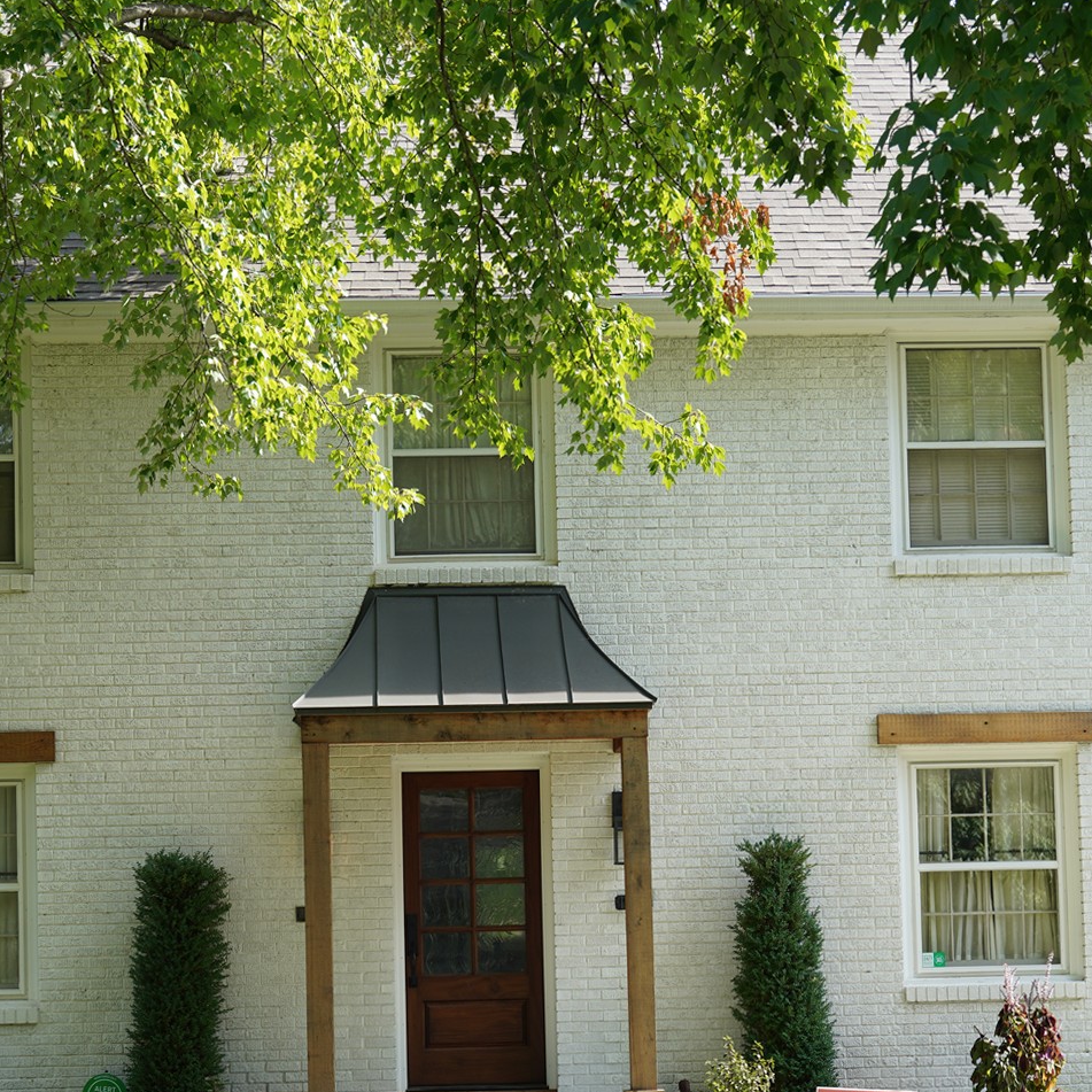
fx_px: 2998
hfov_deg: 20.6
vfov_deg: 20.5
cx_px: 576
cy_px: 754
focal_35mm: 84
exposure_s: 1/100
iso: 200
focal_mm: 47
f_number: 8
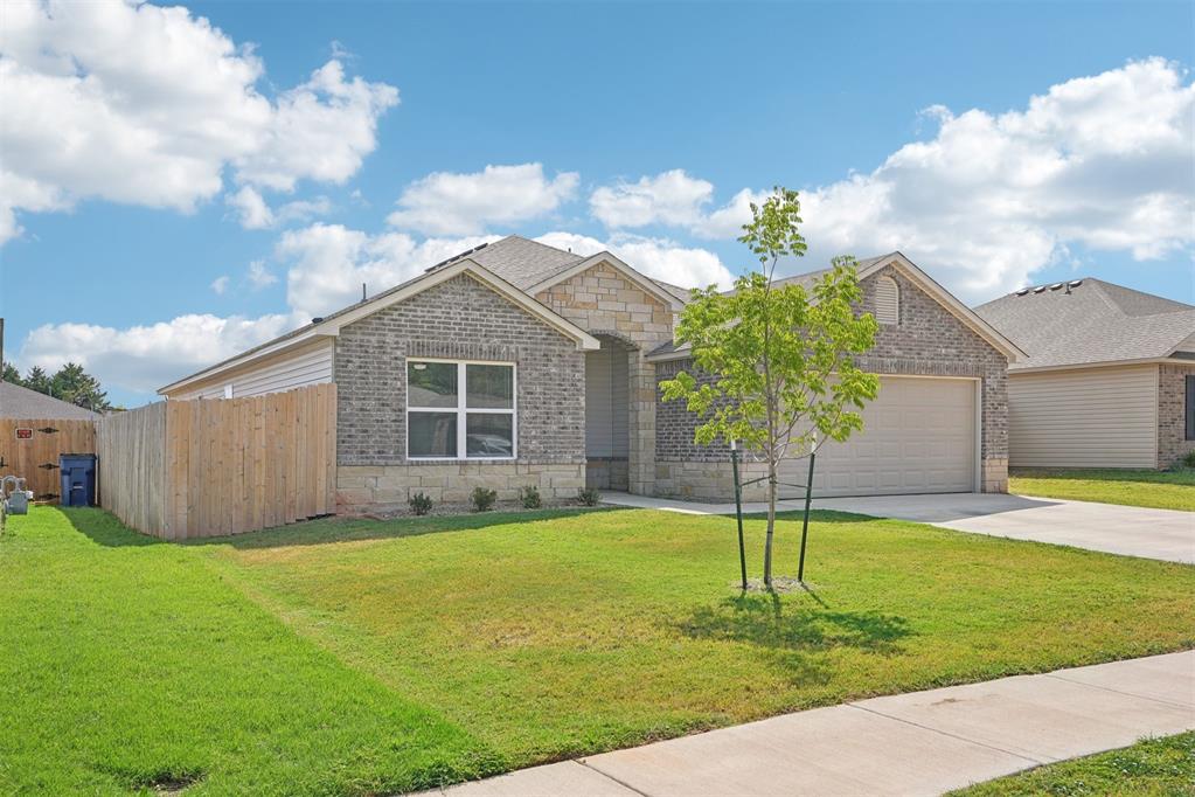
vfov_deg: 43.6
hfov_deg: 61.9
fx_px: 996
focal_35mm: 30
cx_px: 598
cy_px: 398
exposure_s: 1/250
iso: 100
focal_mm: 30
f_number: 8
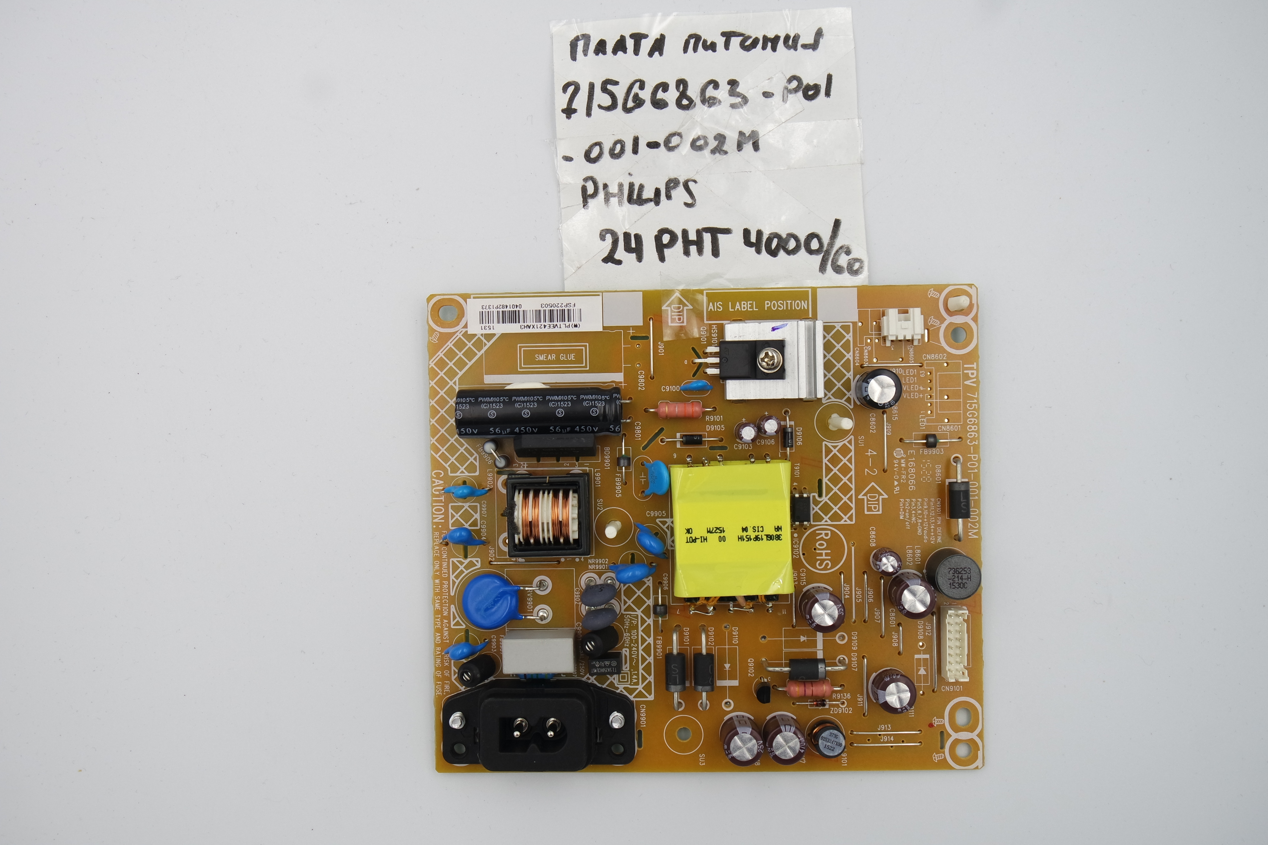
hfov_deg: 54.4
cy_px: 422
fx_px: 1233
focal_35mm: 35
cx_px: 634
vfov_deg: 37.9
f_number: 5.6
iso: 160
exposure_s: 1/100
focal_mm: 13
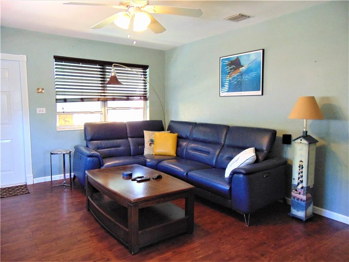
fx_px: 252
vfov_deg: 54.9
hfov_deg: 69.4
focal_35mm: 25
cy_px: 131
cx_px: 174
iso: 400
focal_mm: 4.5
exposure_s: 1/25
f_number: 3
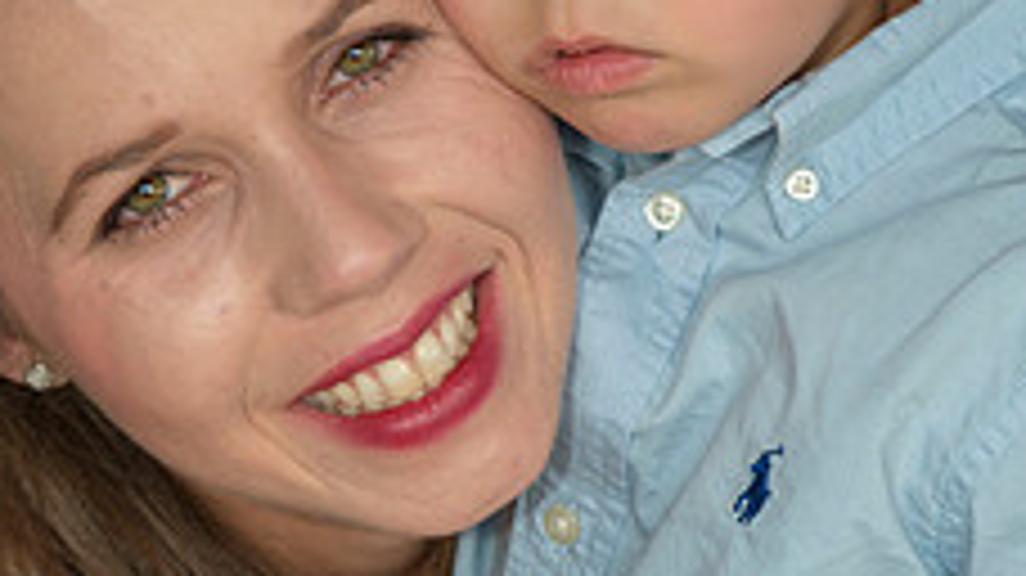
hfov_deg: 6.2
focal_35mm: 351
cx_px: 533
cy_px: 248
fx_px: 9545
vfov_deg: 3.5
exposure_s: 1/125
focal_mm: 170
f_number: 5.6
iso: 500
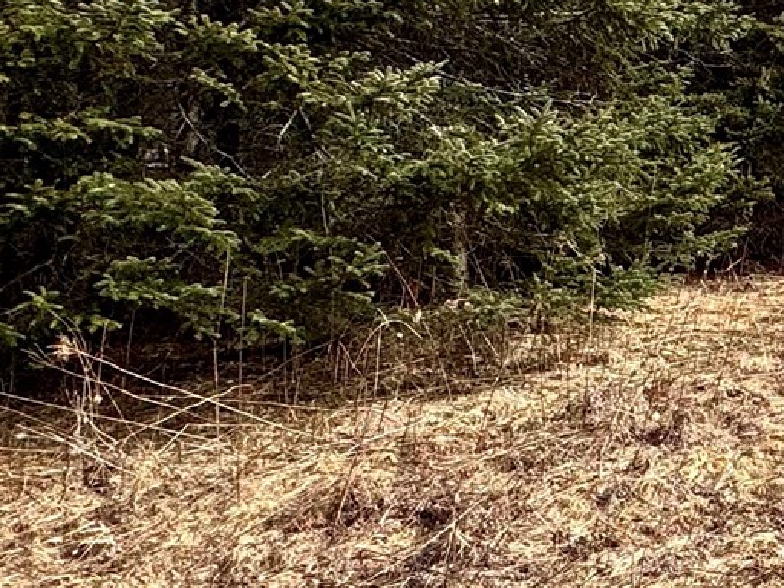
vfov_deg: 25.6
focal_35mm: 56
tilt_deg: +0.6
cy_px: 103
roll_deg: +1.6
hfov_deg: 26.5
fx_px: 1268
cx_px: 1125
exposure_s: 1/2342
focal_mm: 2.22
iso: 50
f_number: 2.2
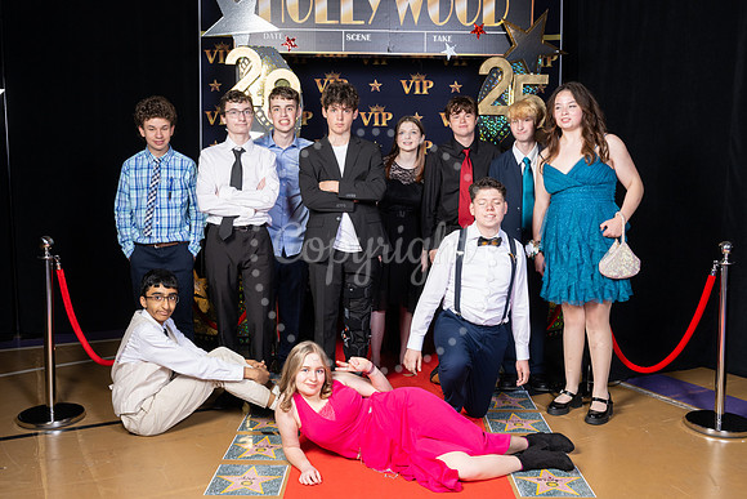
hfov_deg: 55.6
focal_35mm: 34
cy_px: 259
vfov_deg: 38.8
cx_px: 373
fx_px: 708
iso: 400
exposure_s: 1/125
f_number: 8
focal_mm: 28.5
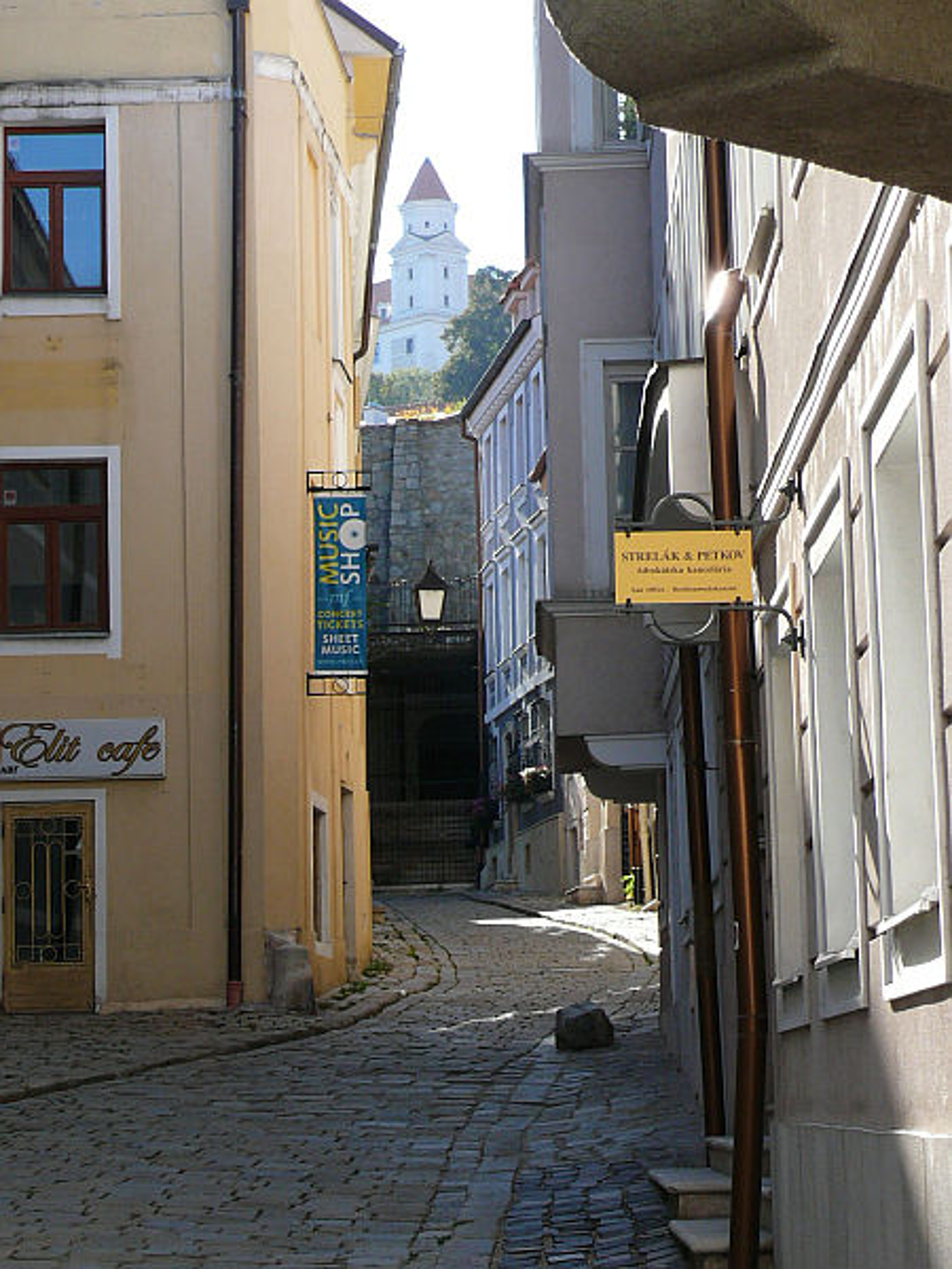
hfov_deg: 15.6
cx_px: 476
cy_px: 634
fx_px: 3484
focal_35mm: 95
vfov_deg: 20.7
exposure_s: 1/250
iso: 100
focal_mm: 12.9
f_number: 4.5
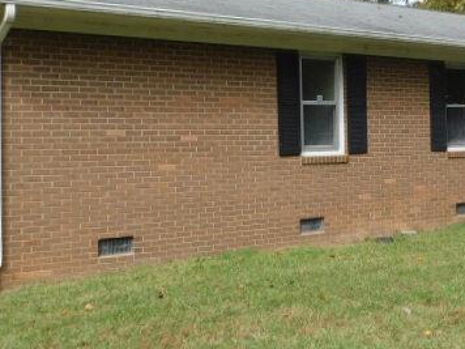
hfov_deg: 34.4
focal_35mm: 54
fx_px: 725
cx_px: 376
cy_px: 119
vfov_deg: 26.9
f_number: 3.2
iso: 125
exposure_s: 1/800
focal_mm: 5.3
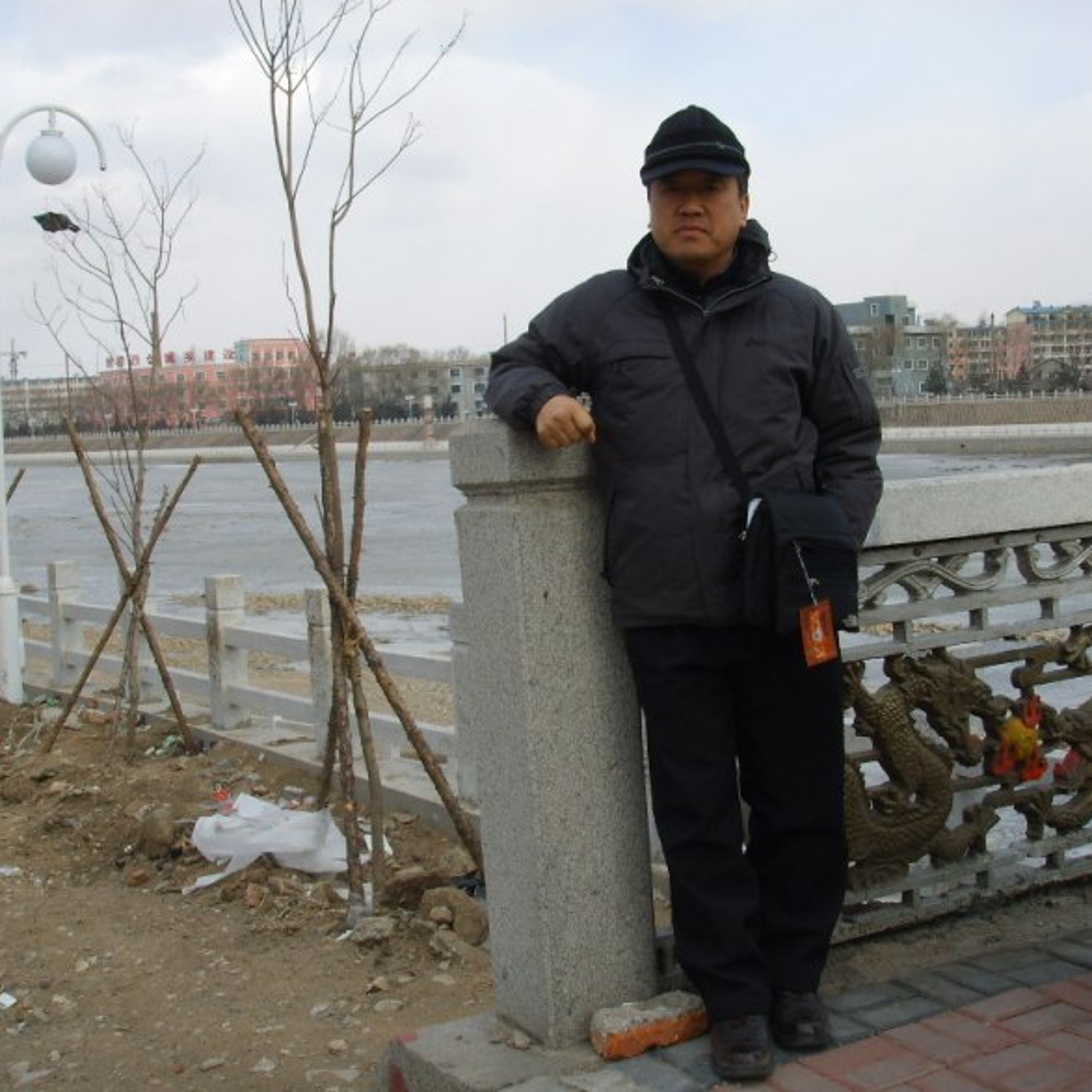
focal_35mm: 47
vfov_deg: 36.1
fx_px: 1677
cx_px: 554
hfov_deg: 36.1
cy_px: 551
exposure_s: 1/180
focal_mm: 6.6
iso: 50
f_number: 6.3
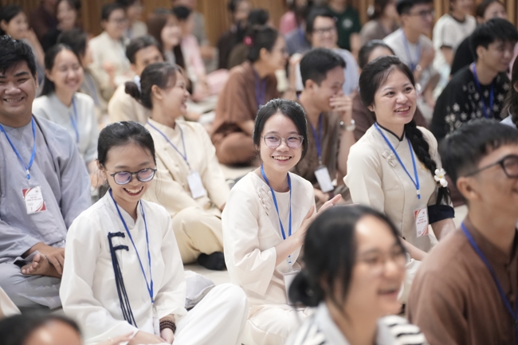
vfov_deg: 11.8
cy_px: 172
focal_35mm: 116
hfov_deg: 17.6
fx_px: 1669
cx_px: 259
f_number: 2.8
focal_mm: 116
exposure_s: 1/250
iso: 4000
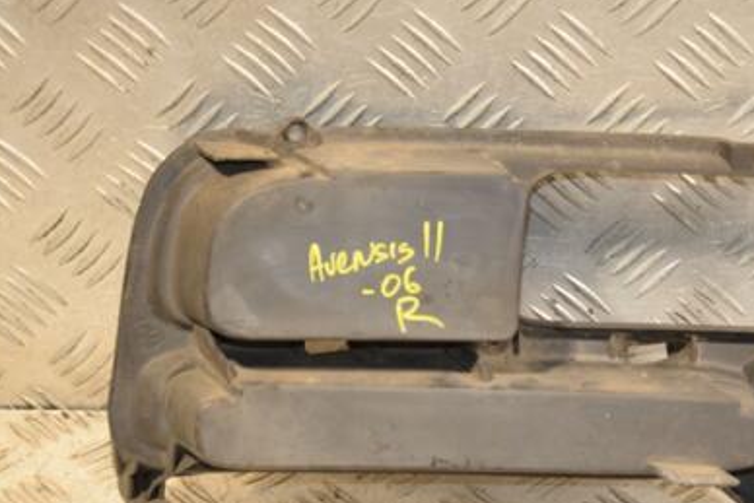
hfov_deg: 17.5
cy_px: 284
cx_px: 577
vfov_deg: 11.8
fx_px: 2430
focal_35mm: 116
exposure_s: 1/160
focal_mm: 50
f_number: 5
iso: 800
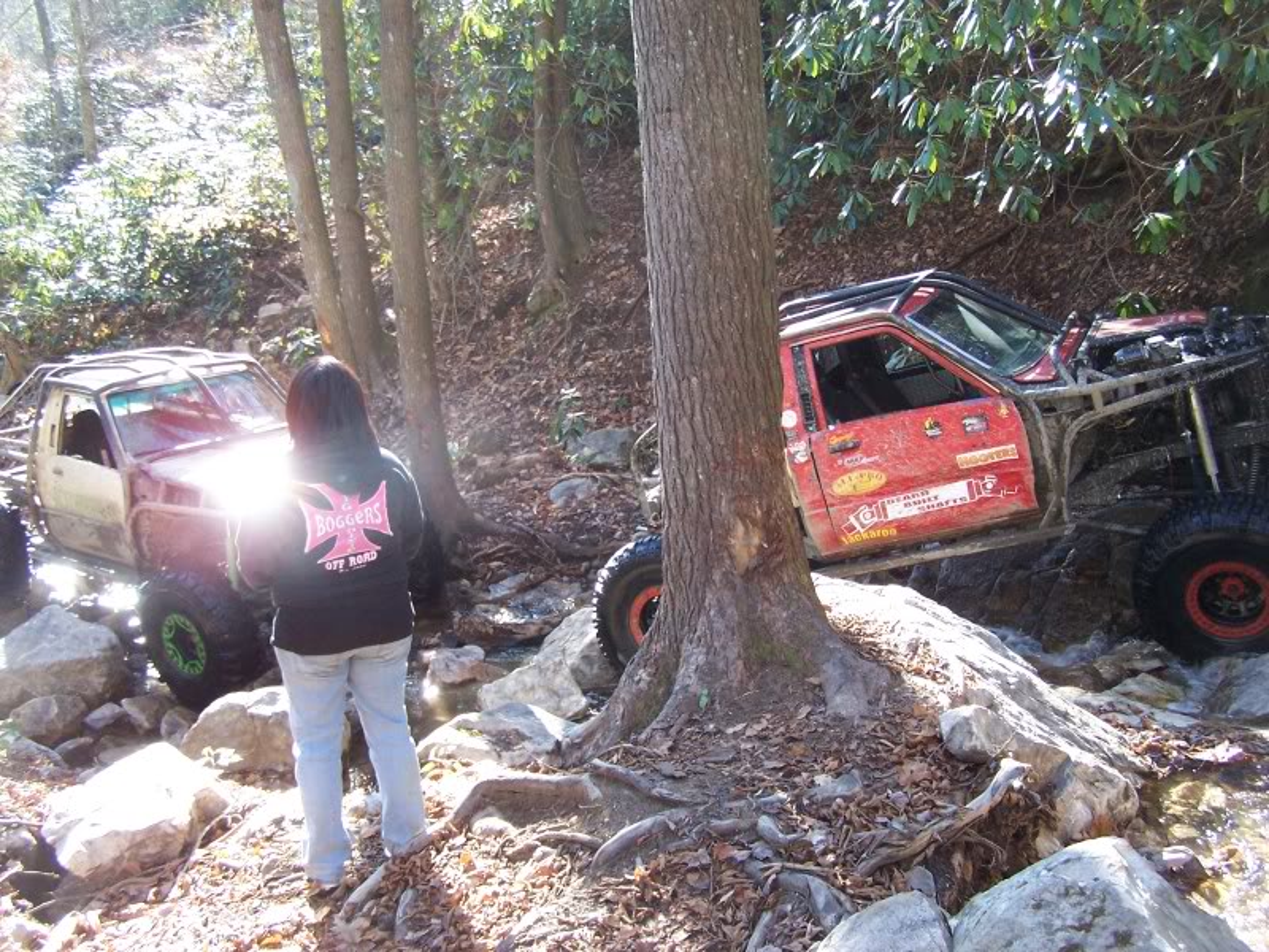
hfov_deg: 49.0
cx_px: 634
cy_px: 476
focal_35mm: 38
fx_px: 1393
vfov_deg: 37.7
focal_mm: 6.3
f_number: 2.8
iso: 140
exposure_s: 1/90
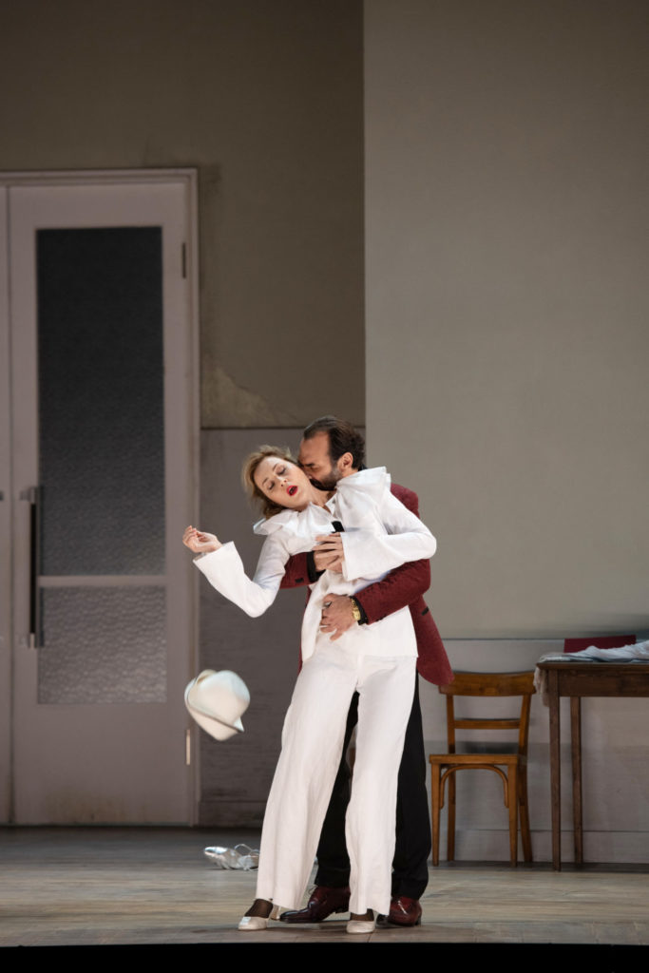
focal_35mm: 165
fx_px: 4460
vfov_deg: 12.5
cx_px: 324
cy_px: 486
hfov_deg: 8.3
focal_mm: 165
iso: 1000
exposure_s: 1/200
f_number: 4
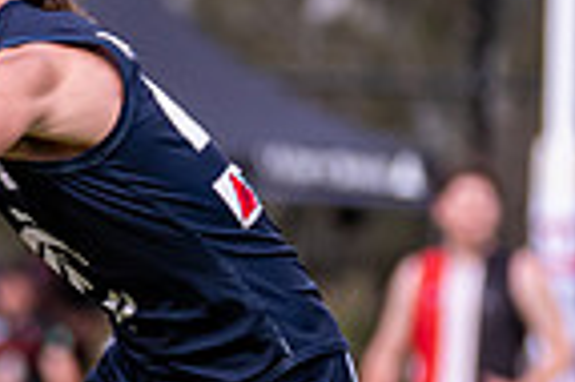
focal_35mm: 1742
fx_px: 27792
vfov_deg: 0.8
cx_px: -72
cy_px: 280
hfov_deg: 1.2
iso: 800
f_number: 6.3
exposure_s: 1/1600
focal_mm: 320
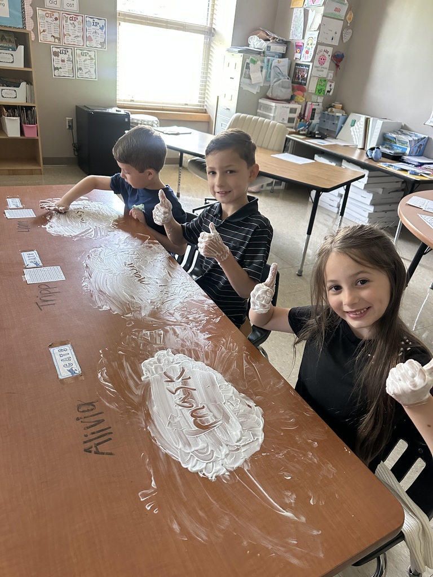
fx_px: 400
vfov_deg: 71.6
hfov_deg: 56.8
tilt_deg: -29.1
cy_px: 288
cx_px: 216
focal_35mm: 24
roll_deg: -8.5
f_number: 1.78
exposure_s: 1/60
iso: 640
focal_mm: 6.86
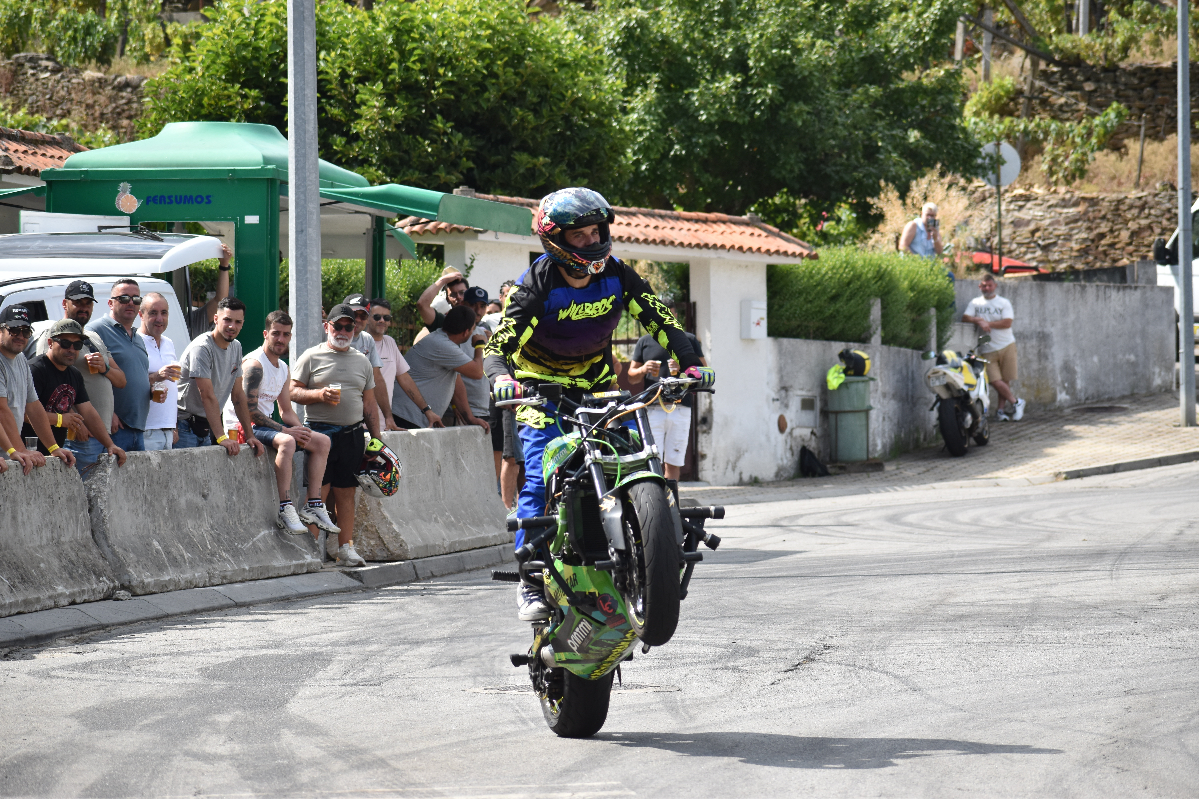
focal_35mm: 168
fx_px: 5595
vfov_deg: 8.2
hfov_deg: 12.2
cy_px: 400
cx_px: 600
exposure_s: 1/1250
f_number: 5.6
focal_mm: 112
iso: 400
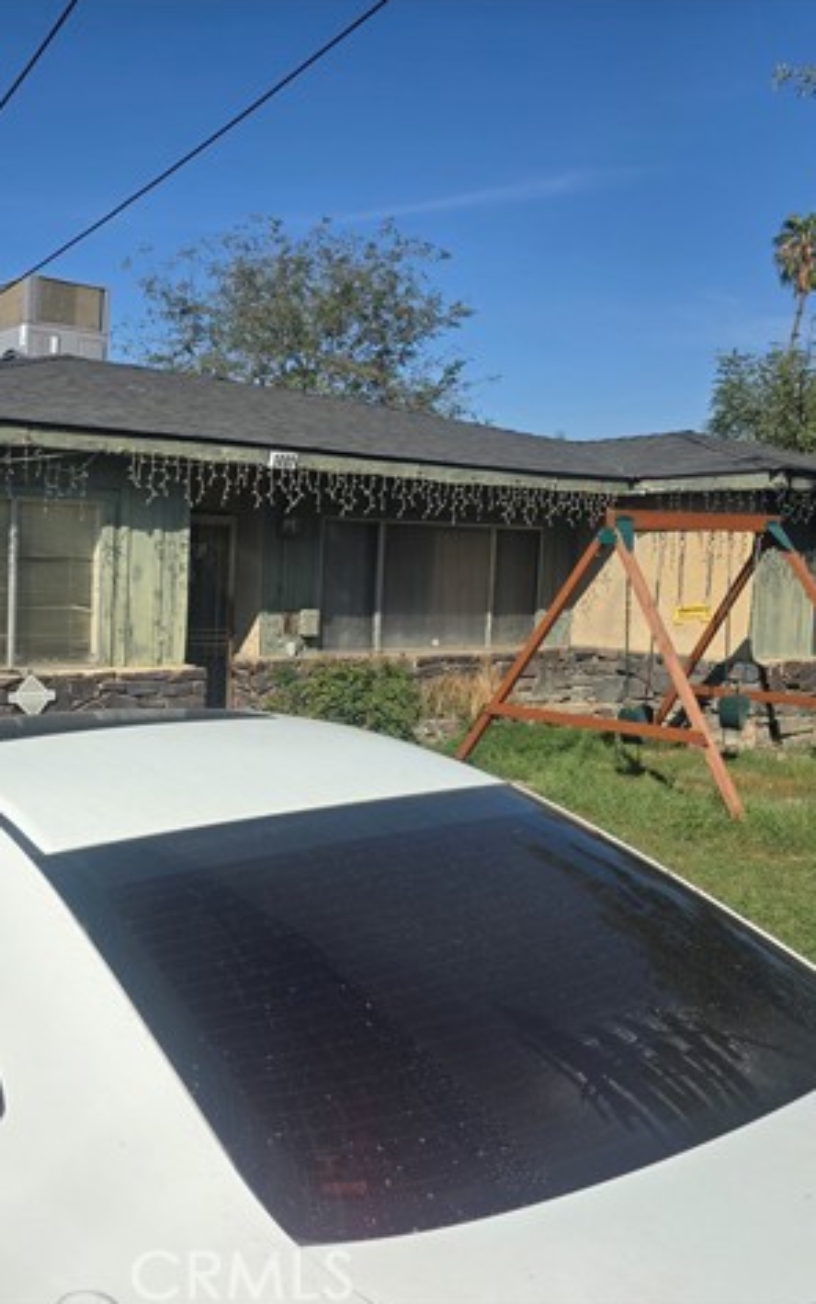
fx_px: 1173
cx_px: 88
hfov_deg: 36.1
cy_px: 653
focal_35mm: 33
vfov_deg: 58.1
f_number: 1.7
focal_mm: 6.3
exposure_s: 1/1208
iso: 12
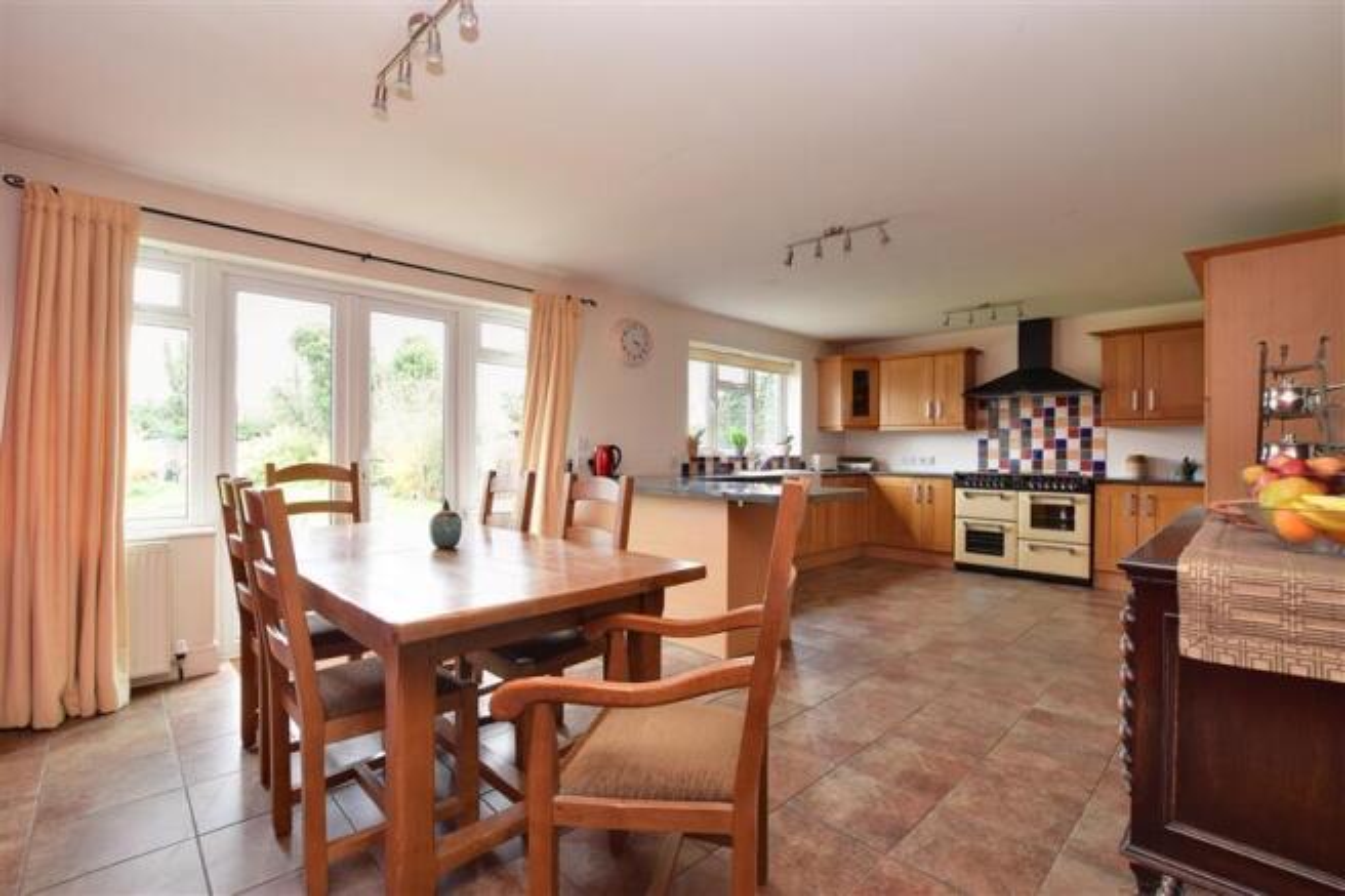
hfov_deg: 100.4
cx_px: 672
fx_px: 560
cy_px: 448
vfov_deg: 77.3
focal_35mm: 15
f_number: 14
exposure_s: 1/15
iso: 400
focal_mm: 10
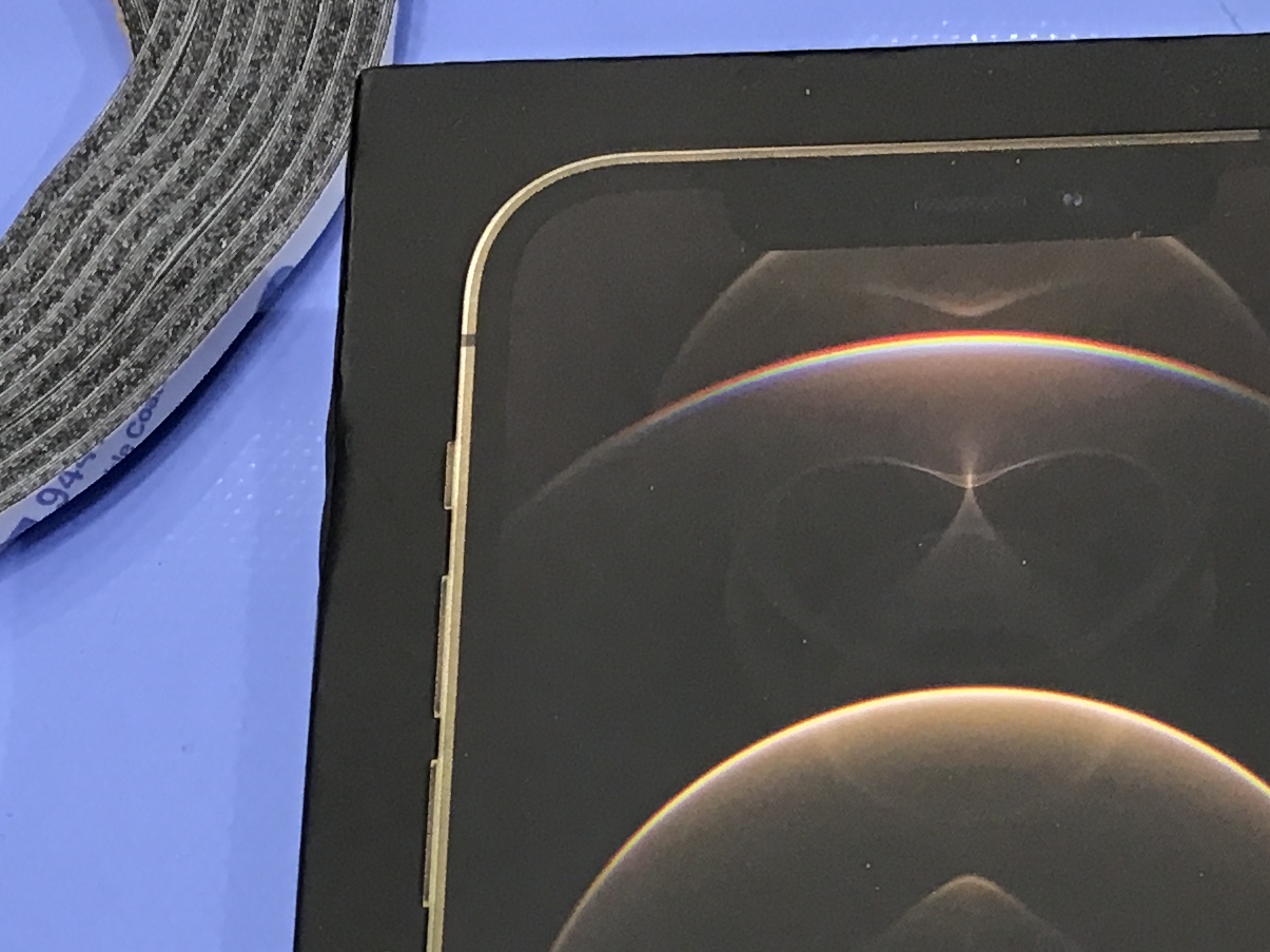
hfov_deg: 23.0
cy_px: 1270
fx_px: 3081
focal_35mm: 84
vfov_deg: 16.5
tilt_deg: -71.2
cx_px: 964
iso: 50
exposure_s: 1/30
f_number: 2.4
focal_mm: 3.3
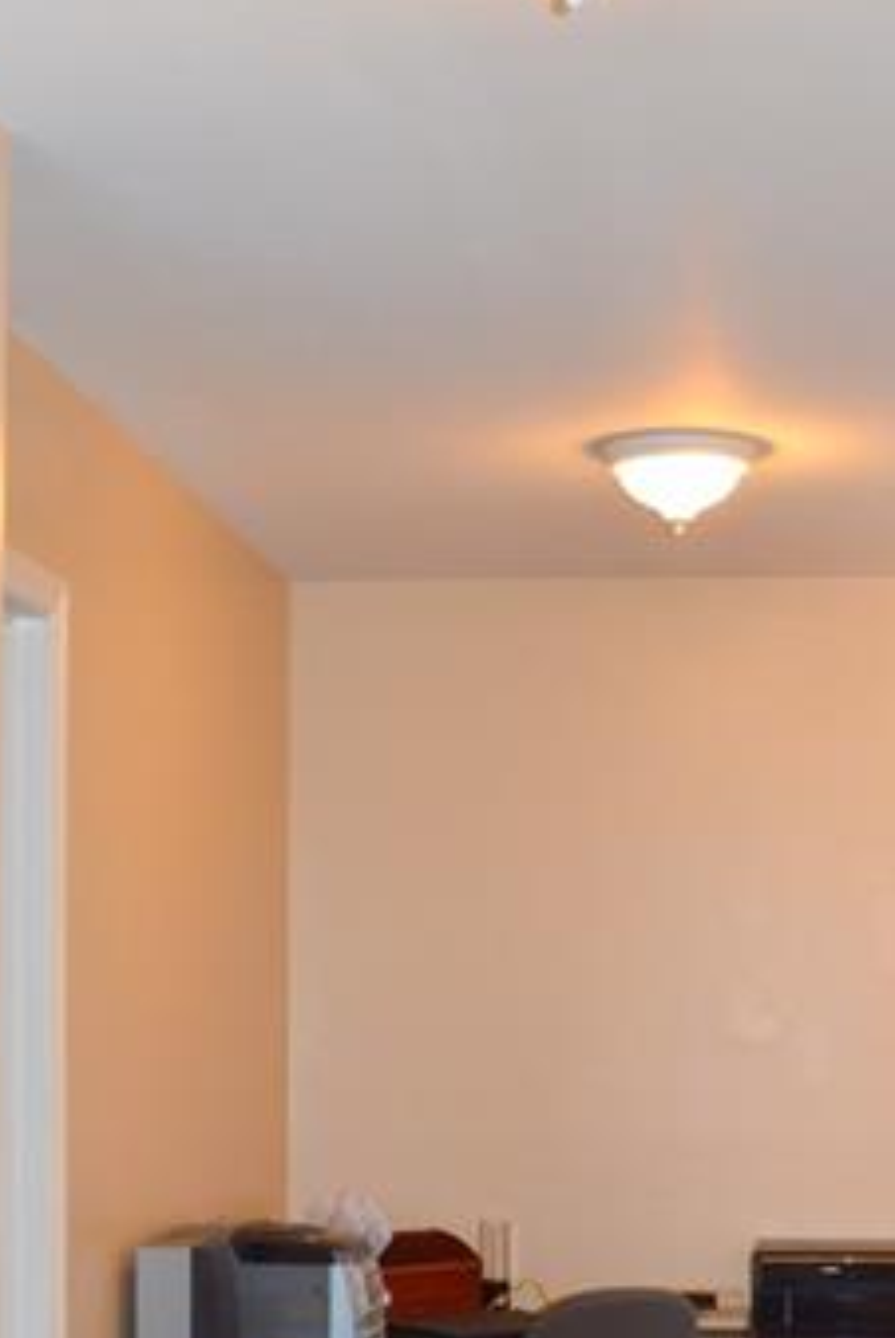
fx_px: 2530
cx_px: 515
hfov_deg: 20.0
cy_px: 1120
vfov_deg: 28.8
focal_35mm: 68
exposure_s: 1/60
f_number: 3.8
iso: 560
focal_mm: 20
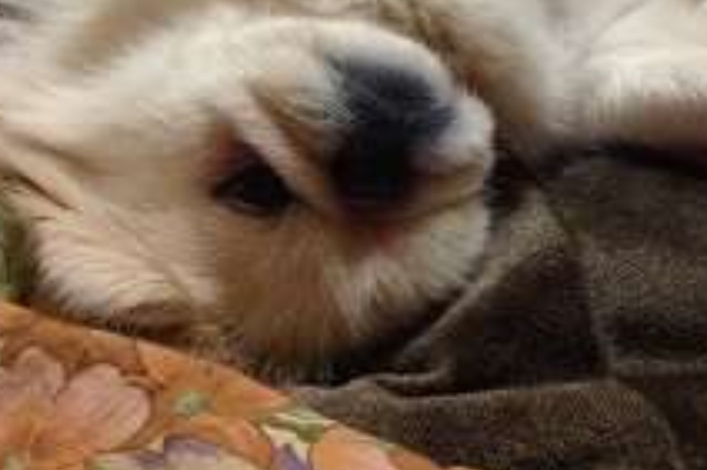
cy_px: 78
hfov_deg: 33.4
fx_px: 1177
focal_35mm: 60
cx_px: 374
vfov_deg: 22.2
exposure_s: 1/15
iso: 250
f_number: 2.4
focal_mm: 4.28
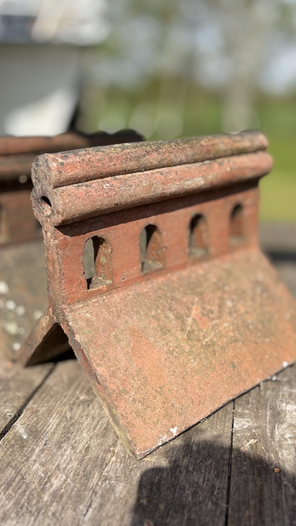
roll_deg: +0.0
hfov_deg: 35.6
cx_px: 150
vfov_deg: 59.5
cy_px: 263
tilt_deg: -18.0
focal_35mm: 33
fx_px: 460
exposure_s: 1/2778
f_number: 1.6
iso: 50
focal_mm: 5.96
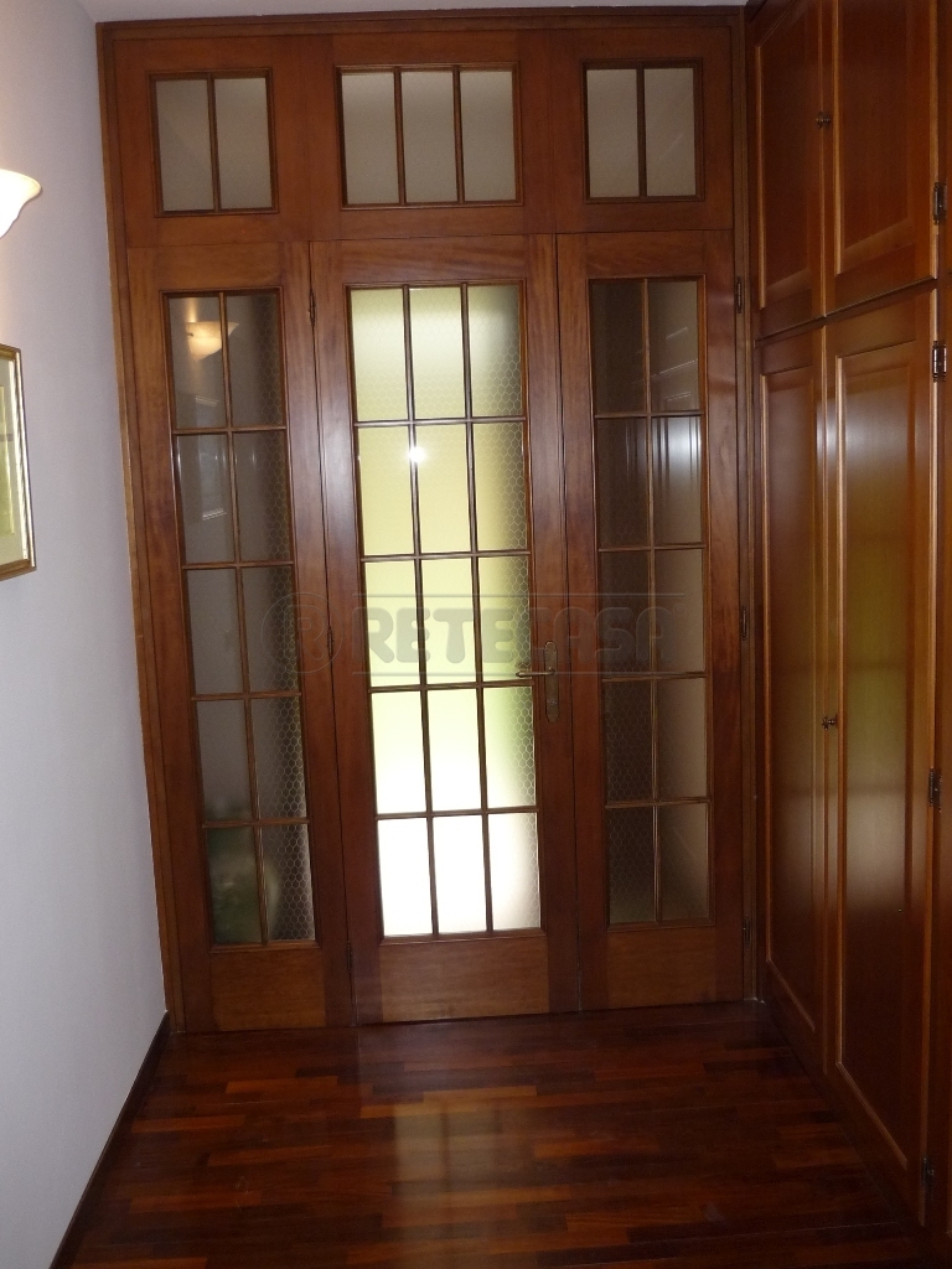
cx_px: 476
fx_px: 1210
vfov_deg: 55.4
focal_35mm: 33
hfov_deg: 42.9
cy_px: 634
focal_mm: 5.5
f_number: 2.8
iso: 200
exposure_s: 1/30
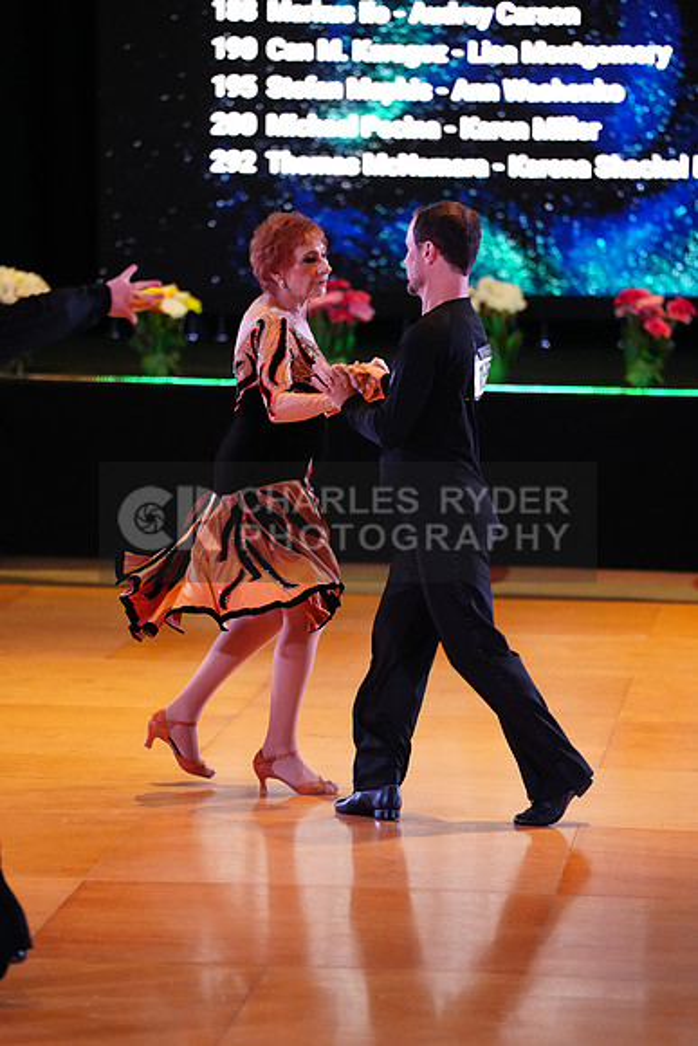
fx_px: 5813
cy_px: 523
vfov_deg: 10.3
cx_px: 349
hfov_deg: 6.9
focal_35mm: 200
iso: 5000
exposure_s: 1/400
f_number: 2.8
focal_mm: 200
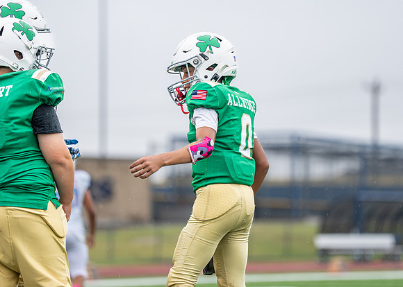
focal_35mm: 222
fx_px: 2542
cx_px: 223
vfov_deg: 6.5
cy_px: 119
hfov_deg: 9.1
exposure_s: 1/1000
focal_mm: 173
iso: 500
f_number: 2.8
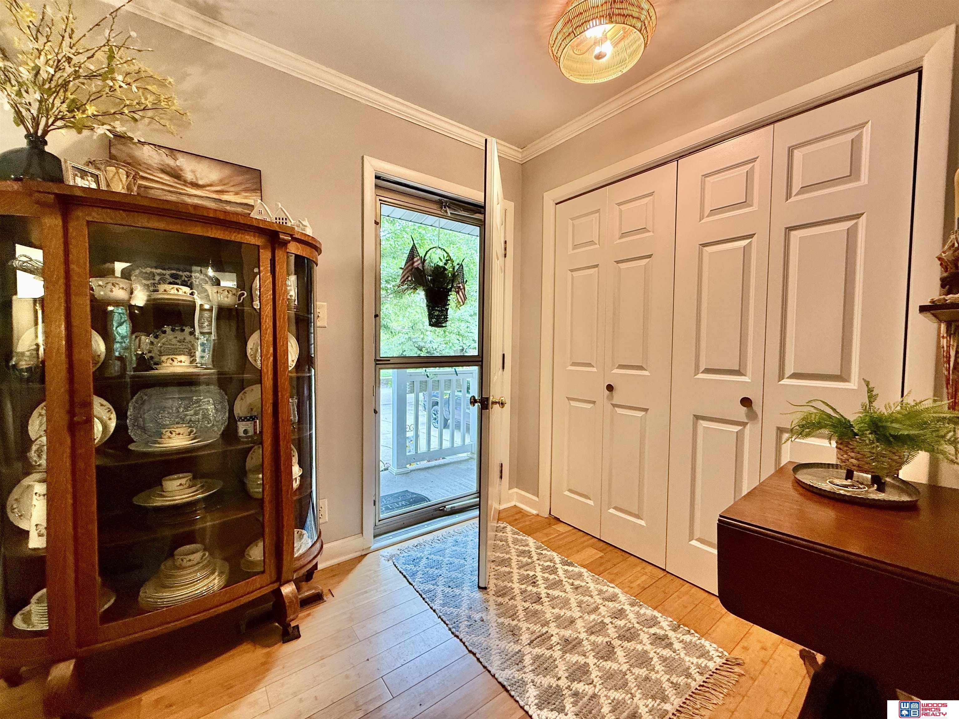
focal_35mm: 14
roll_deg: -0.9
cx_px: 480
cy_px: 360
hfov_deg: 102.1
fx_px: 388
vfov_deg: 85.7
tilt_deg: -2.1
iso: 200
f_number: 2.2
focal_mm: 2.22
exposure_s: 1/60
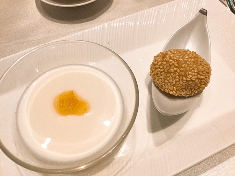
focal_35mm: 31
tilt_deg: -59.9
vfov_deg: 45.4
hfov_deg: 58.4
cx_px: 118
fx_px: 210
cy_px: 88
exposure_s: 1/30
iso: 160
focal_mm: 3.3
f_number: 2.4
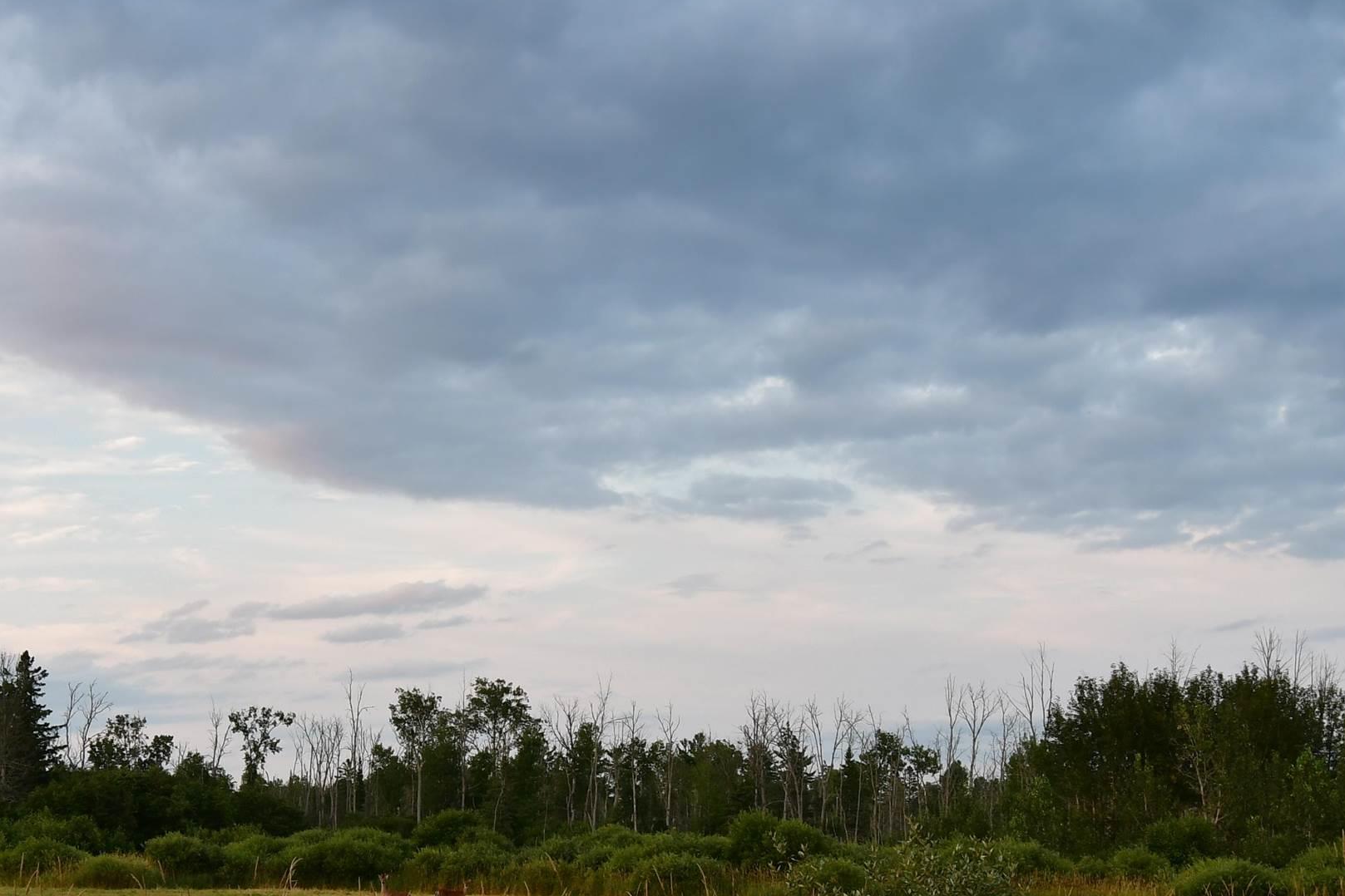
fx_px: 2129
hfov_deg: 34.8
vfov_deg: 23.1
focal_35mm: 57
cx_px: 492
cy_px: 830
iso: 400
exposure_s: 1/60
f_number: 8
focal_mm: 20
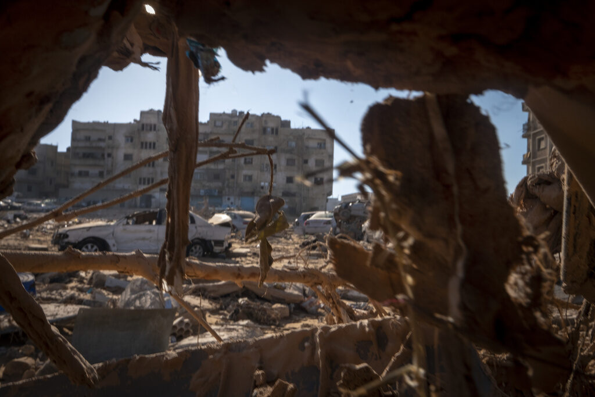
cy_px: 198
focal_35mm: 36
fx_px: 595
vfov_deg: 36.9
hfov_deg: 53.1
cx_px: 298
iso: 100
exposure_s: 1/60
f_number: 20
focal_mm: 24
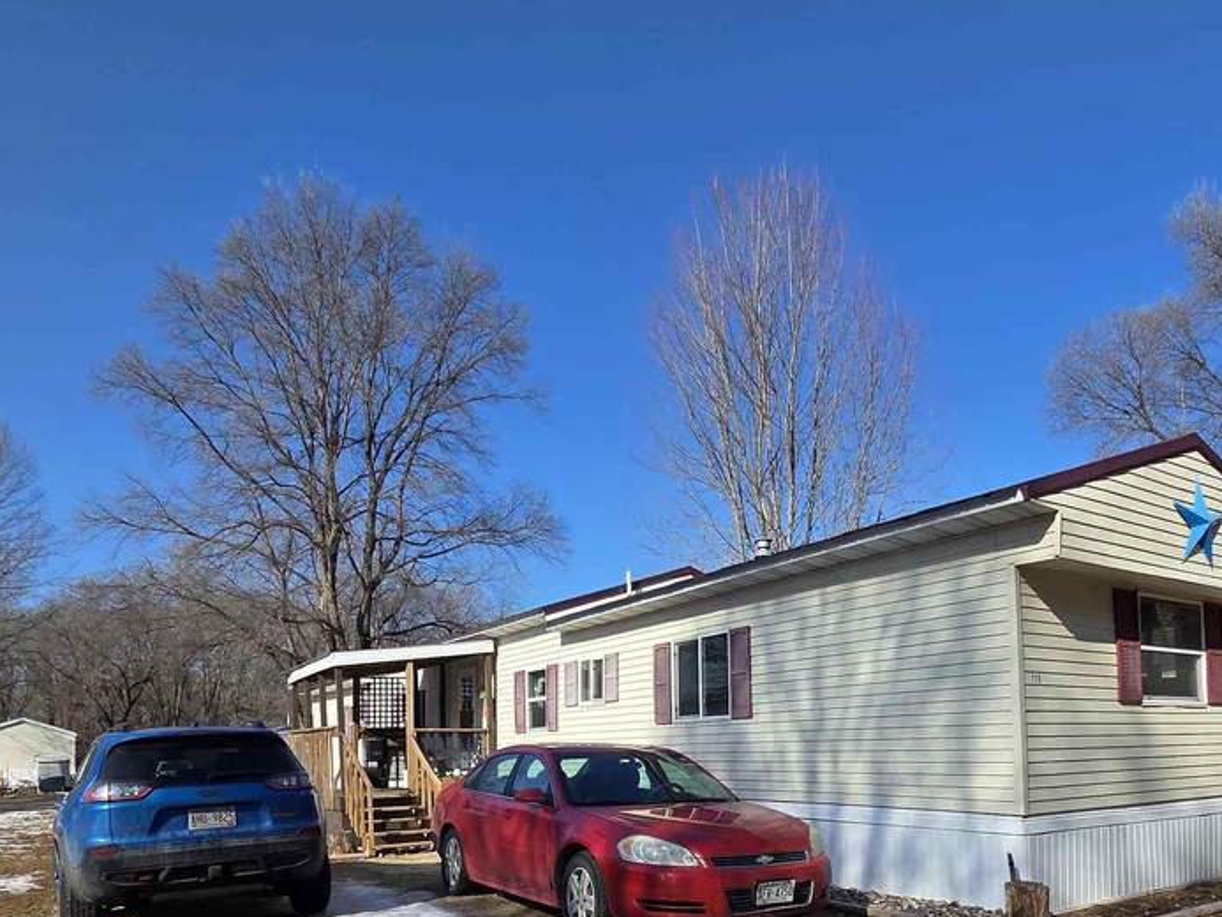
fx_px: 847
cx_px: 746
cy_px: 727
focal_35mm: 24
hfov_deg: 70.7
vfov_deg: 53.3
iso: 50
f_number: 2.2
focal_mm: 2.2
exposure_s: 1/1941
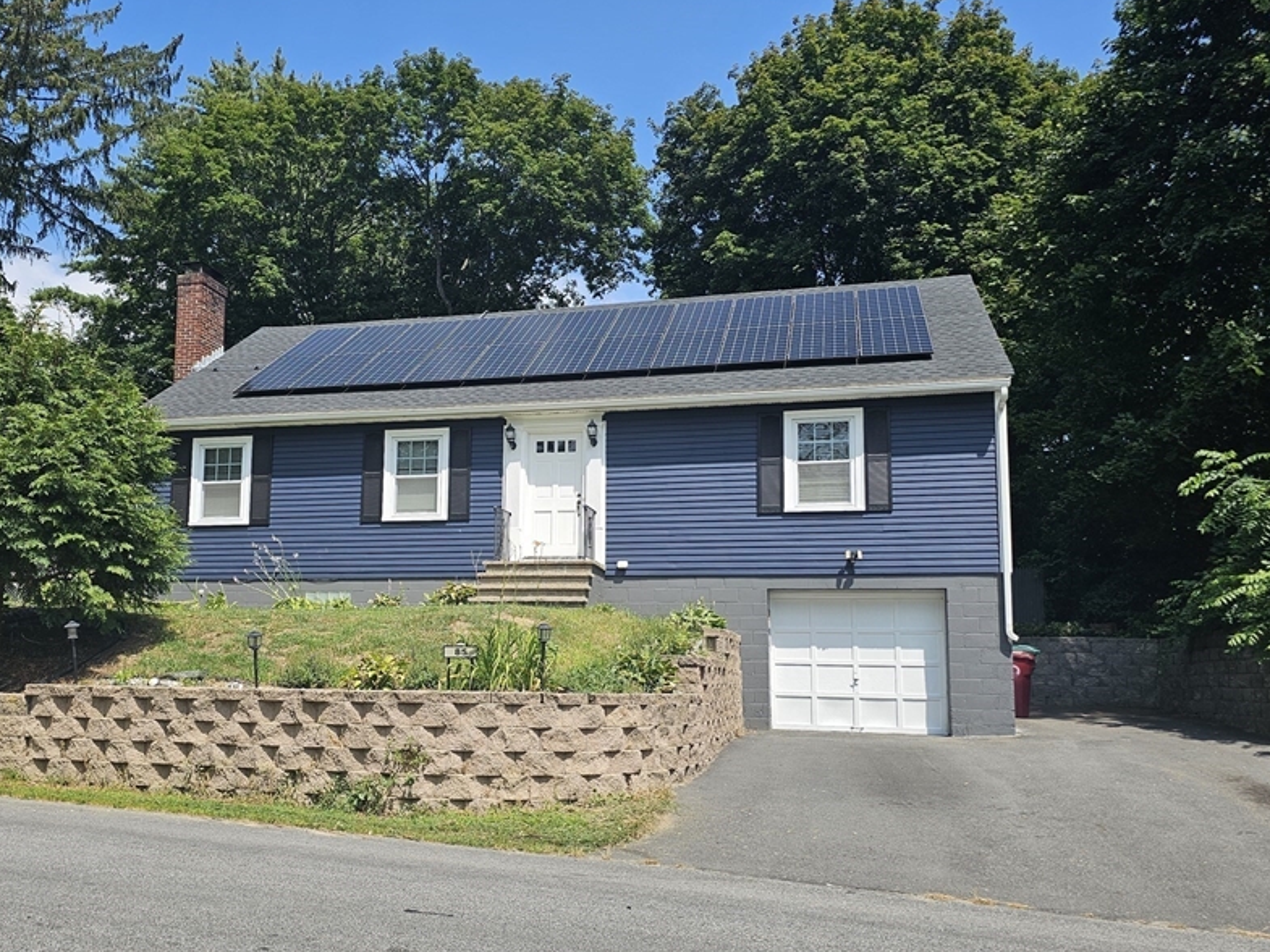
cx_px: 537
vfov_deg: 46.7
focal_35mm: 30
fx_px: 1101
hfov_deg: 59.7
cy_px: 548
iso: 10
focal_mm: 6.3
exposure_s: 1/598
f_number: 1.7
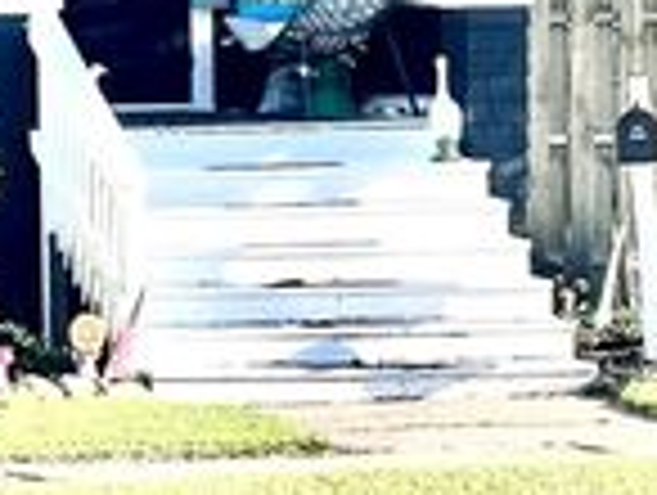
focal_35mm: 164
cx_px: -342
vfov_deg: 9.0
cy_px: -124
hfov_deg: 11.5
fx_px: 3118
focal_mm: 6.86
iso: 64
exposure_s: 1/1497
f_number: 1.78
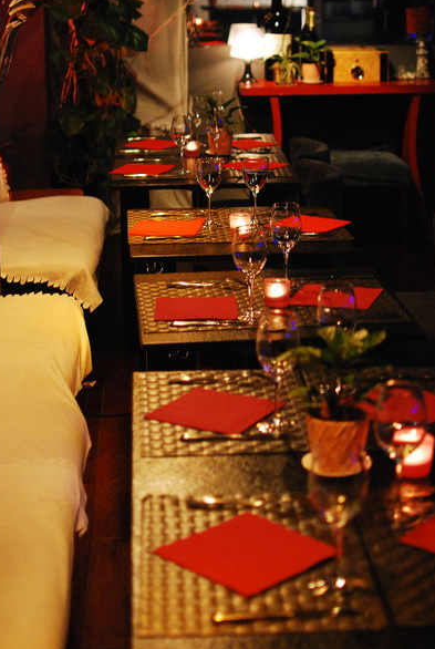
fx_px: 1294
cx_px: 252
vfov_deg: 28.0
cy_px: 236
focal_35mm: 72
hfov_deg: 19.1
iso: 800
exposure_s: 1/40
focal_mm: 35
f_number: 1.8
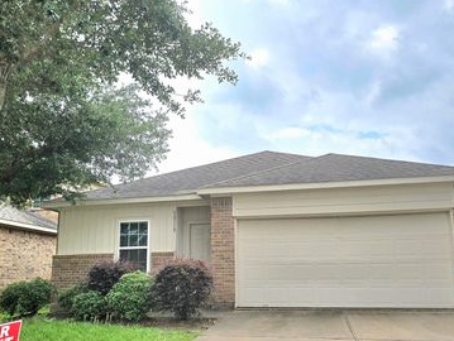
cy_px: 203
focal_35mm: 32
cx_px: 242
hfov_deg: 56.7
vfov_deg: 44.0
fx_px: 420
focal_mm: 6.3
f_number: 1.7
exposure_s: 1/1000
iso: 12
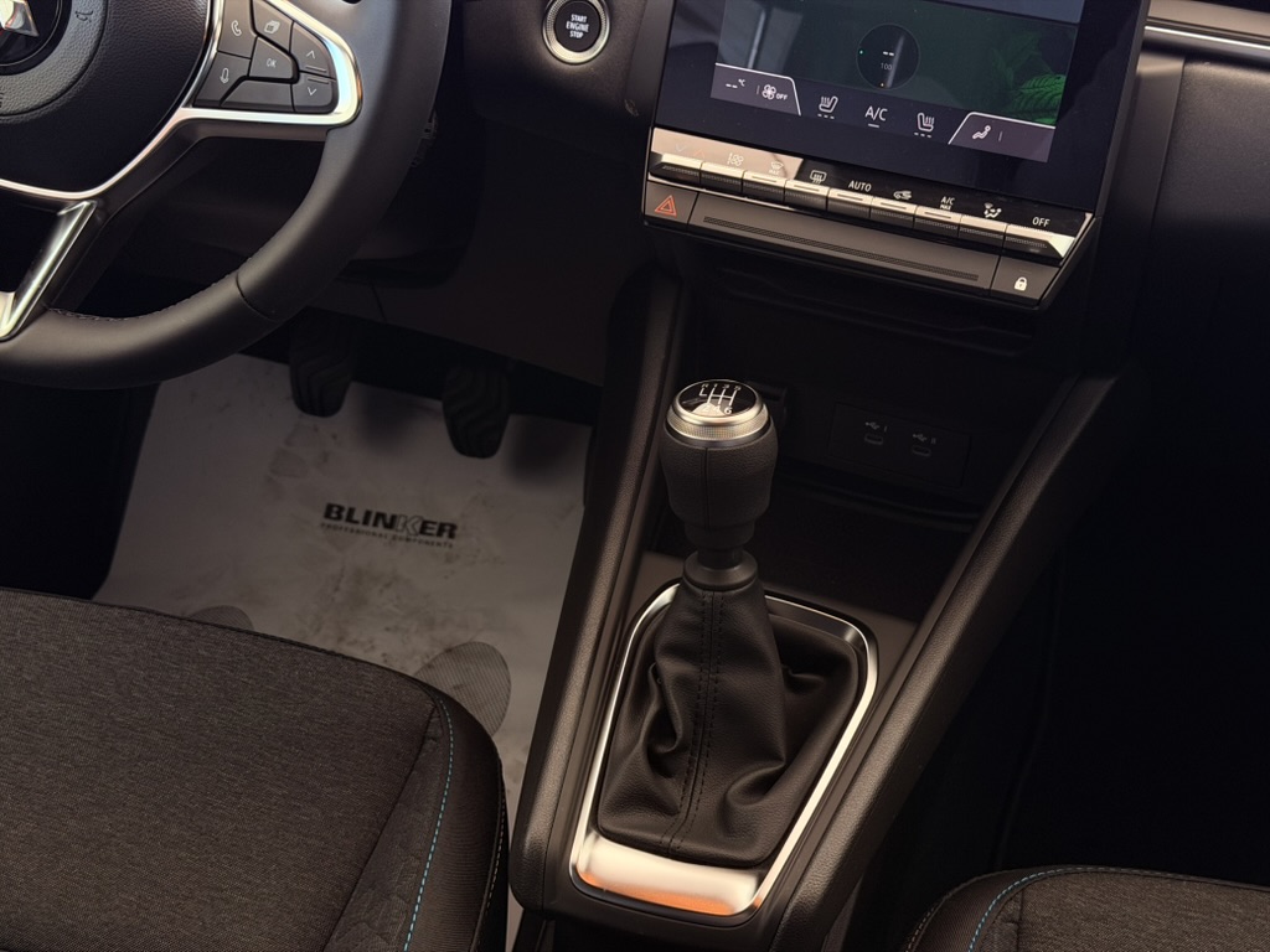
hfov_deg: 39.7
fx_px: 1761
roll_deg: -0.7
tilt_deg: -40.1
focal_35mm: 48
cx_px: 635
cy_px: 476
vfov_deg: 30.3
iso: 250
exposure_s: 1/60
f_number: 1.78
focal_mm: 6.76
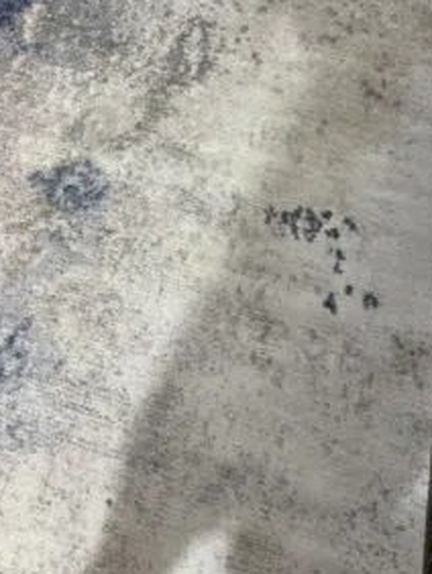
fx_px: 565
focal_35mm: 34
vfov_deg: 52.5
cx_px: 196
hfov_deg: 41.8
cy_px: 177
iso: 800
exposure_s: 1/60
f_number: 1.78
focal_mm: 6.76
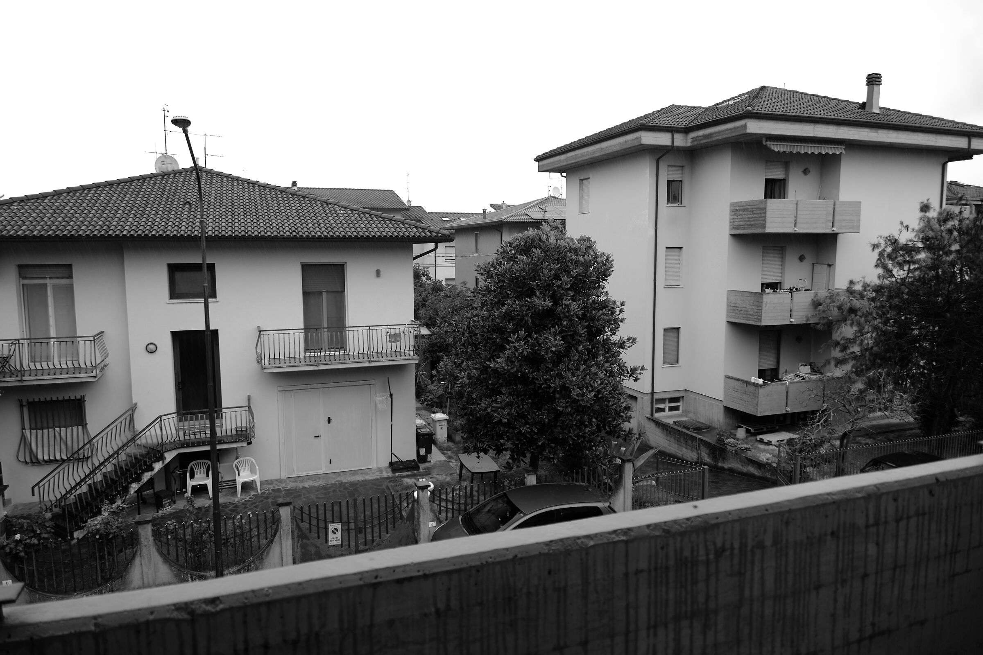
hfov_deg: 73.7
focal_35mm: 24
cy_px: 328
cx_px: 492
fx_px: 655
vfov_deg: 53.1
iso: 64
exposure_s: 1/50
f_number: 3.5
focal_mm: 16
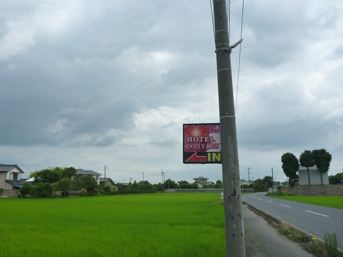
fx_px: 277
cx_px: 172
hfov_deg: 63.4
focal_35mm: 28
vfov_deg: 49.7
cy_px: 128
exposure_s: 1/125
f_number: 10
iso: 160
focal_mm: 4.9
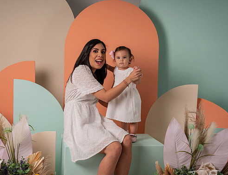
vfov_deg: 27.9
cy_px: 92
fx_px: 352
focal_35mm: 53
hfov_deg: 35.9
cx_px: 105
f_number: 5.6
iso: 250
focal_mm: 39
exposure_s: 1/250
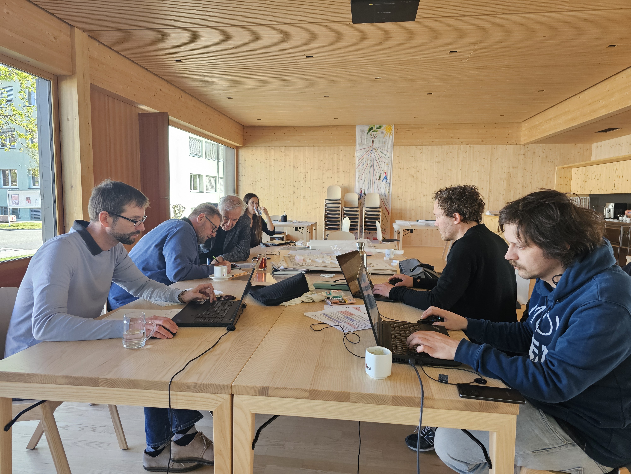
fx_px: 419
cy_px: 237
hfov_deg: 73.9
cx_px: 316
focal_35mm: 23
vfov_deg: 58.9
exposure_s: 1/180
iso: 200
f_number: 1.7
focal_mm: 6.3
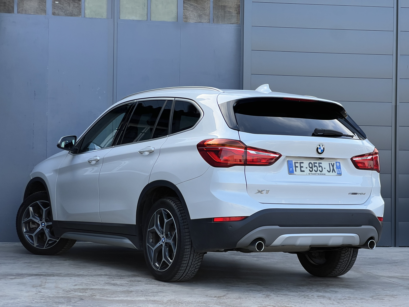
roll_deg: -1.7
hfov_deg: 25.3
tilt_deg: +2.1
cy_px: 154
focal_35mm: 77
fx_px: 910
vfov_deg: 19.1
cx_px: 204
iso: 20
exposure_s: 1/140
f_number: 2.8
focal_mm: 9
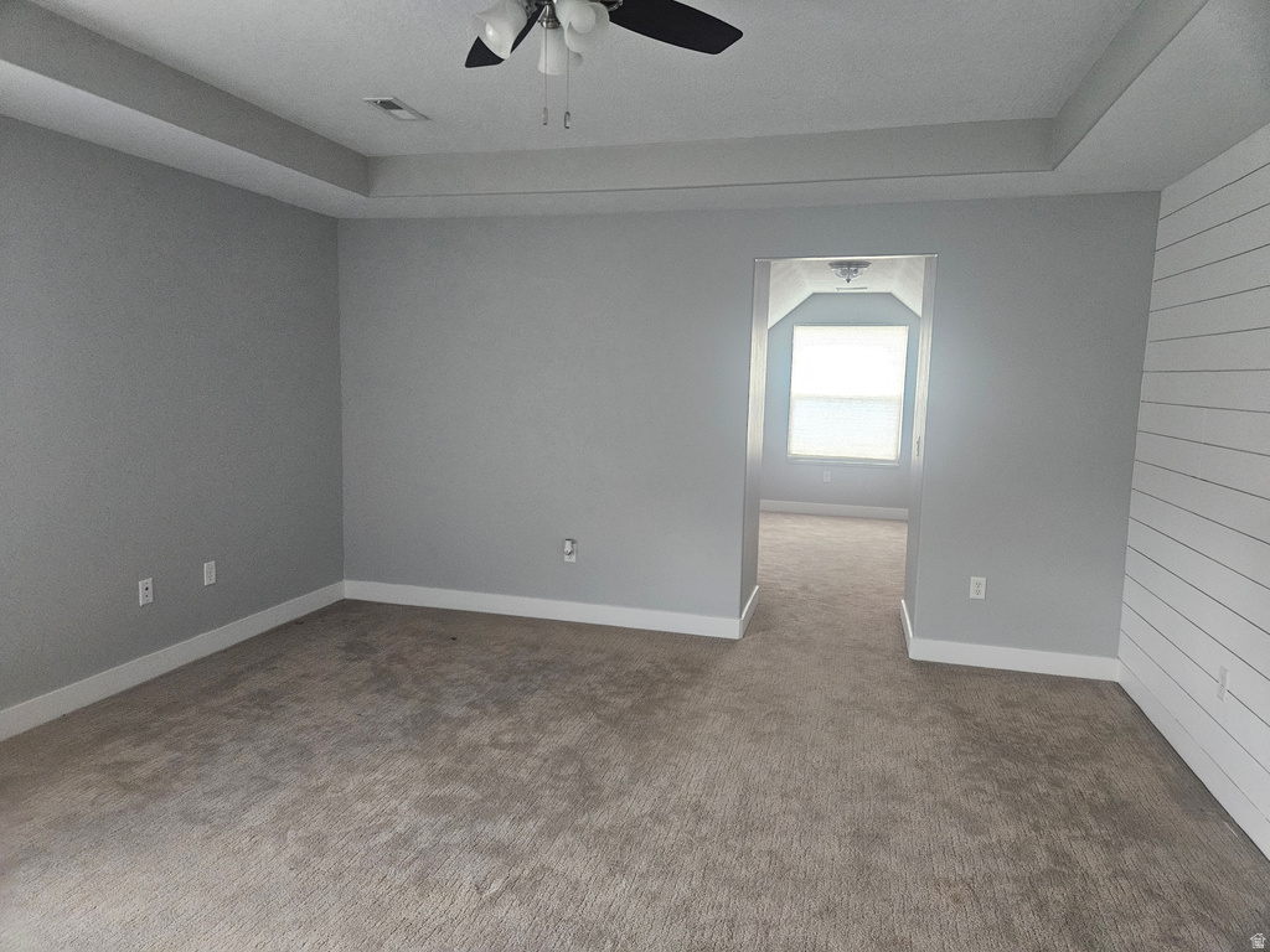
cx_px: 635
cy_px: 476
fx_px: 844
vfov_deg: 58.9
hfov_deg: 73.9
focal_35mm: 23
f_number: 1.8
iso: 640
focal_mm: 5.4
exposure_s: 1/120
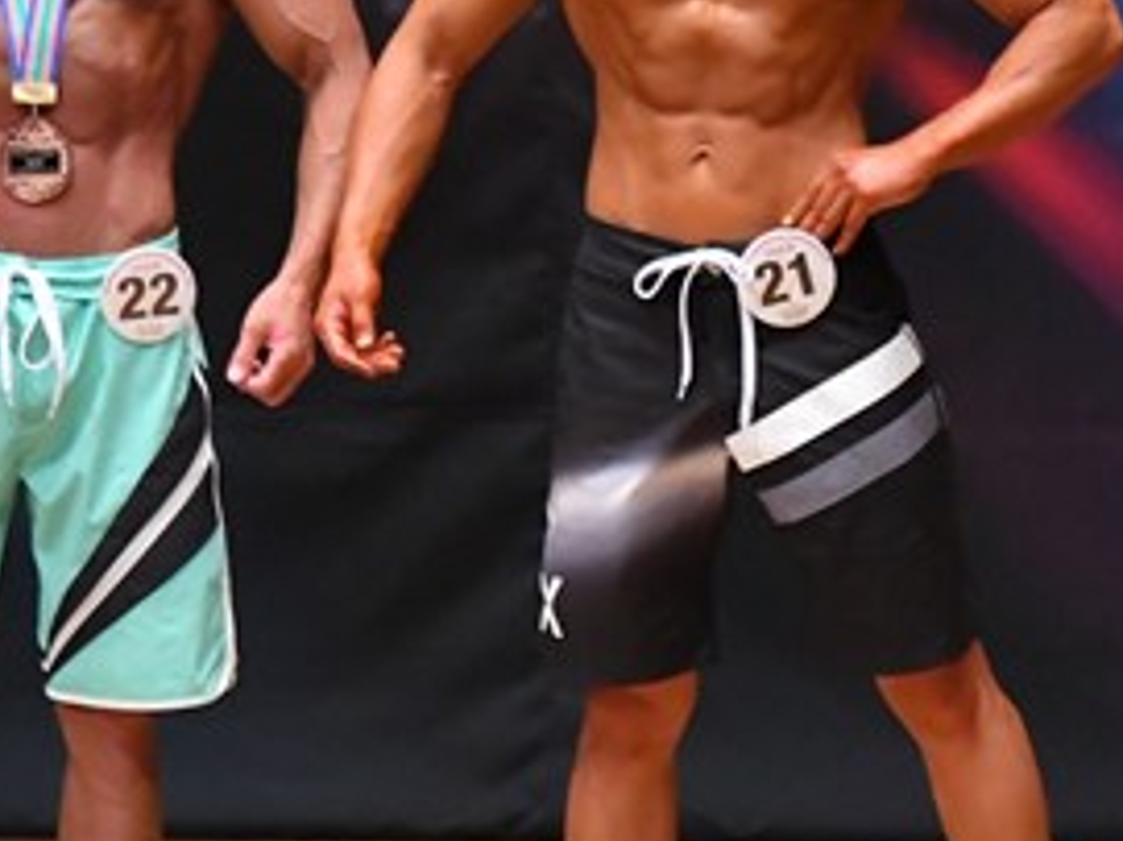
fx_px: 24093
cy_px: 311
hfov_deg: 2.7
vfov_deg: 2.0
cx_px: 785
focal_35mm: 743
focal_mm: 180
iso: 6400
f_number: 5.6
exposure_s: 1/400
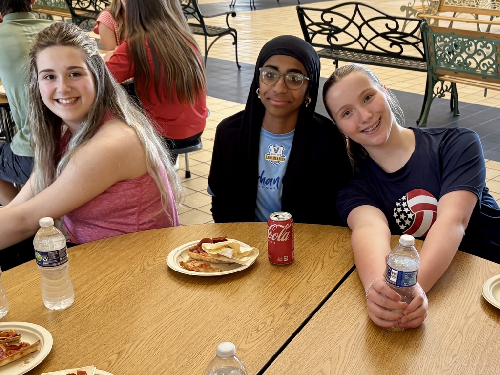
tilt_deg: -25.0
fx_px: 376
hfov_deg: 67.3
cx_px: 250
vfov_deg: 53.1
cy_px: 188
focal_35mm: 26
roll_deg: +0.3
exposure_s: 1/60
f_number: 1.6
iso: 200
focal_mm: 5.96
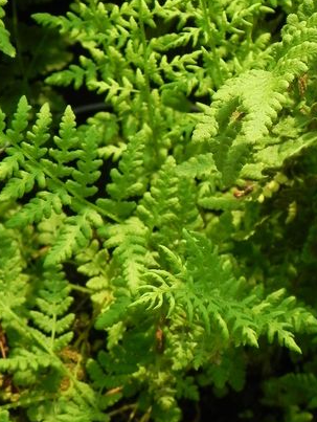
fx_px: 2828
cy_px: 12
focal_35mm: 232
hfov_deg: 6.4
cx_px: 132
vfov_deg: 8.5
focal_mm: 20.8
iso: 160
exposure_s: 1/250
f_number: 4.5
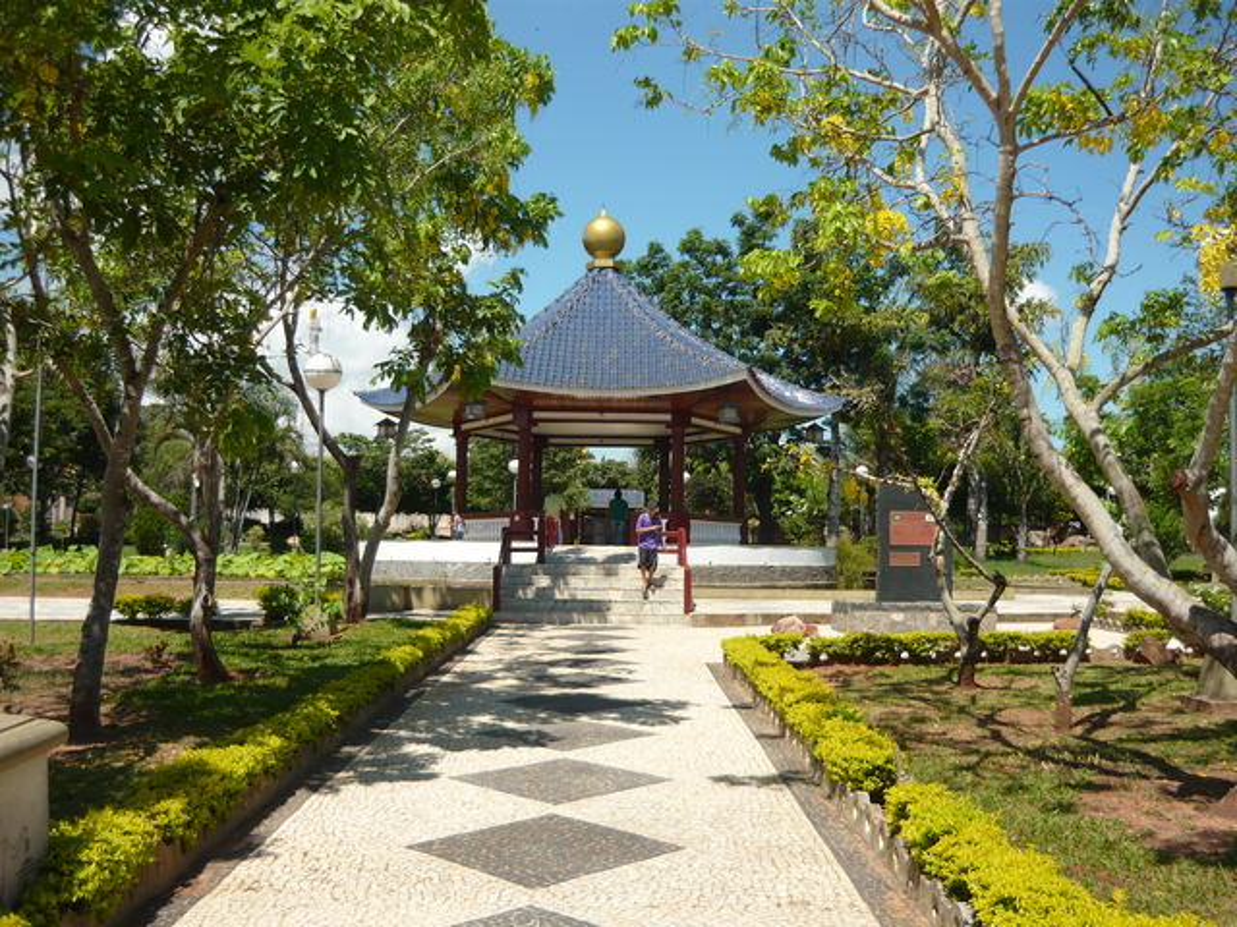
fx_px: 1179
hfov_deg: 55.4
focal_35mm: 33
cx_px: 618
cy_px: 464
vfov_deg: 42.9
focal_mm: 5.5
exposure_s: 1/160
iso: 100
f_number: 8
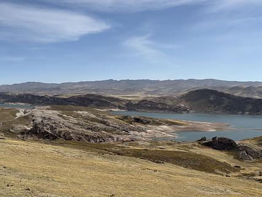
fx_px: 363
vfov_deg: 30.3
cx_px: 131
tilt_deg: -1.7
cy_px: 98
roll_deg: -0.5
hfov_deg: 39.7
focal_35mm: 48
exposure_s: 1/6024
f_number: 1.78
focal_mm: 6.76
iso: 64
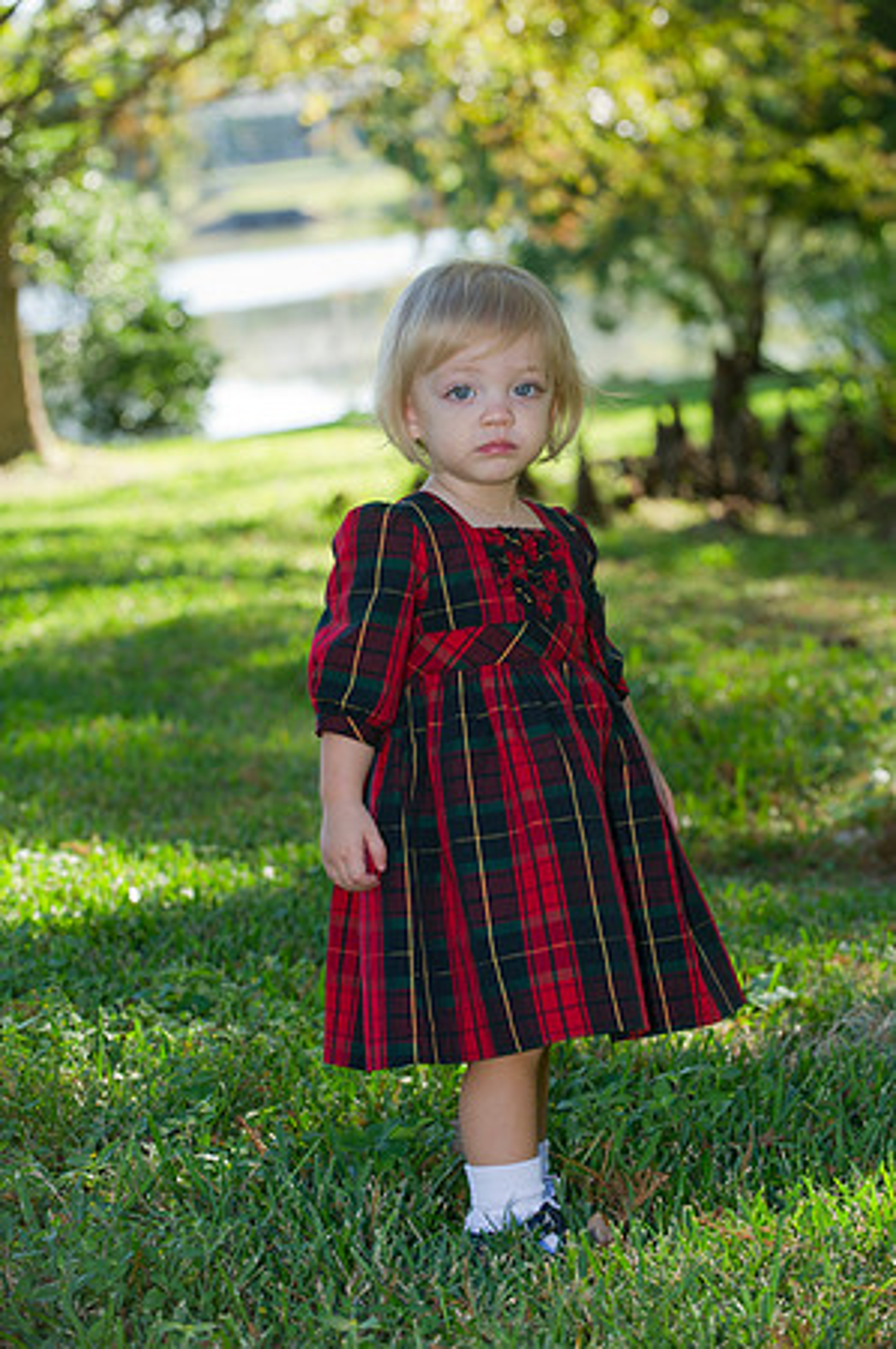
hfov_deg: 13.0
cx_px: 448
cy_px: 674
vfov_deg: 19.5
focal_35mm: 105
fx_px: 3929
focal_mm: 105
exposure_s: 1/125
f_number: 5
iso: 250
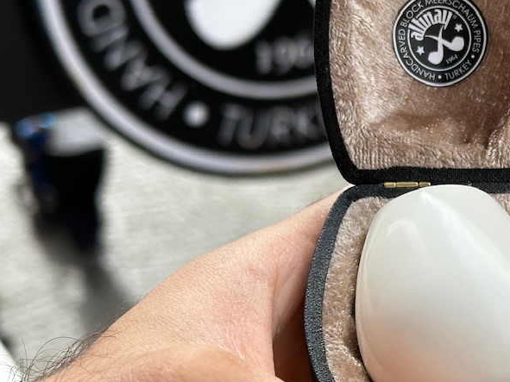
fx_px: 1532
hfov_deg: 18.3
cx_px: 550
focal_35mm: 104
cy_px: 185
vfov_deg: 14.2
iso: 64
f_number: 1.78
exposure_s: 1/1050
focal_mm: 6.86
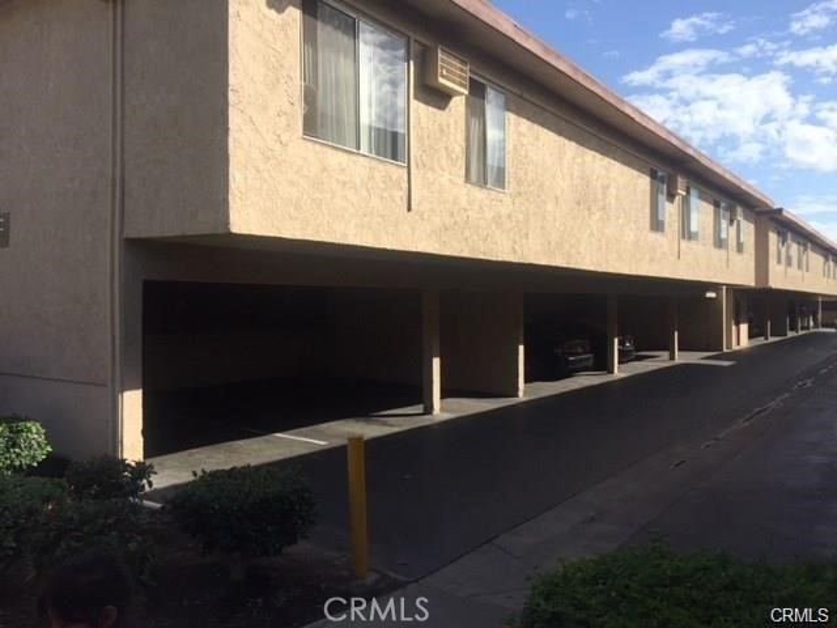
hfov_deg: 61.7
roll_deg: -0.7
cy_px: 314
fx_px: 701
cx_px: 418
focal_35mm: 29
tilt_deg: -0.1
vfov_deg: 48.2
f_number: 2.2
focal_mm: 4.15
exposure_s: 1/1980
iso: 32
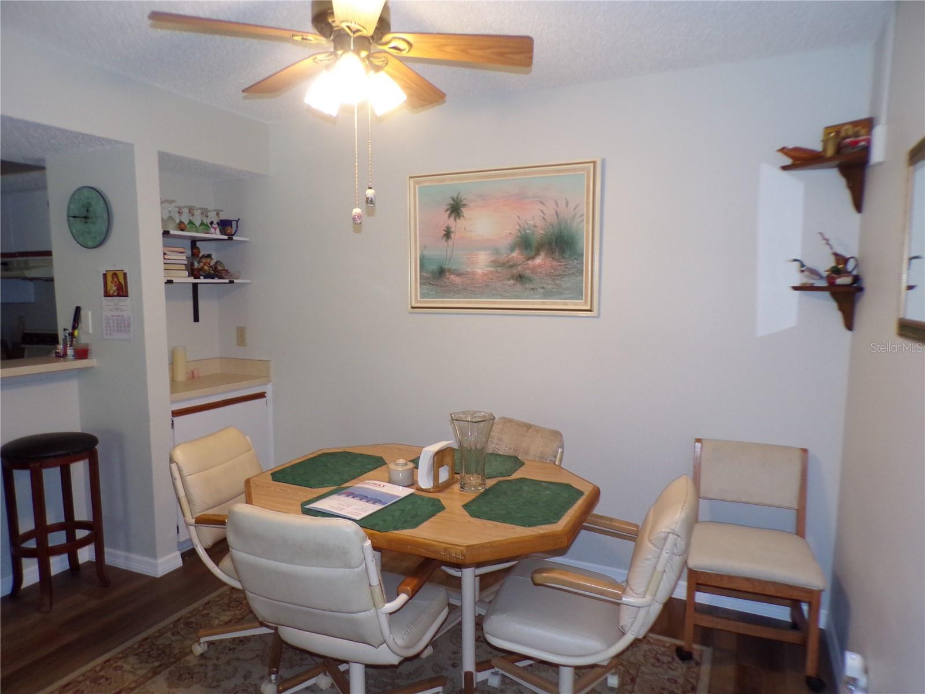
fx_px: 641
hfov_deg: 71.6
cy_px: 347
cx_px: 462
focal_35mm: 24
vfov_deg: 56.8
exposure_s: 1/34
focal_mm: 4.3
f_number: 3
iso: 200
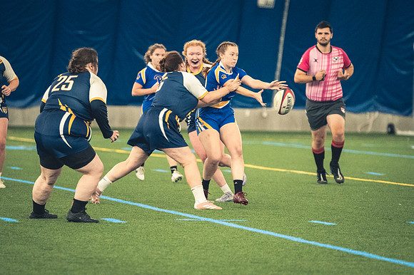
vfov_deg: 4.6
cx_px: 207
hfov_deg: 6.9
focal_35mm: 300
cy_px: 138
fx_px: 3448
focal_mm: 200
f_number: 2.8
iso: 12800
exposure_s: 1/500
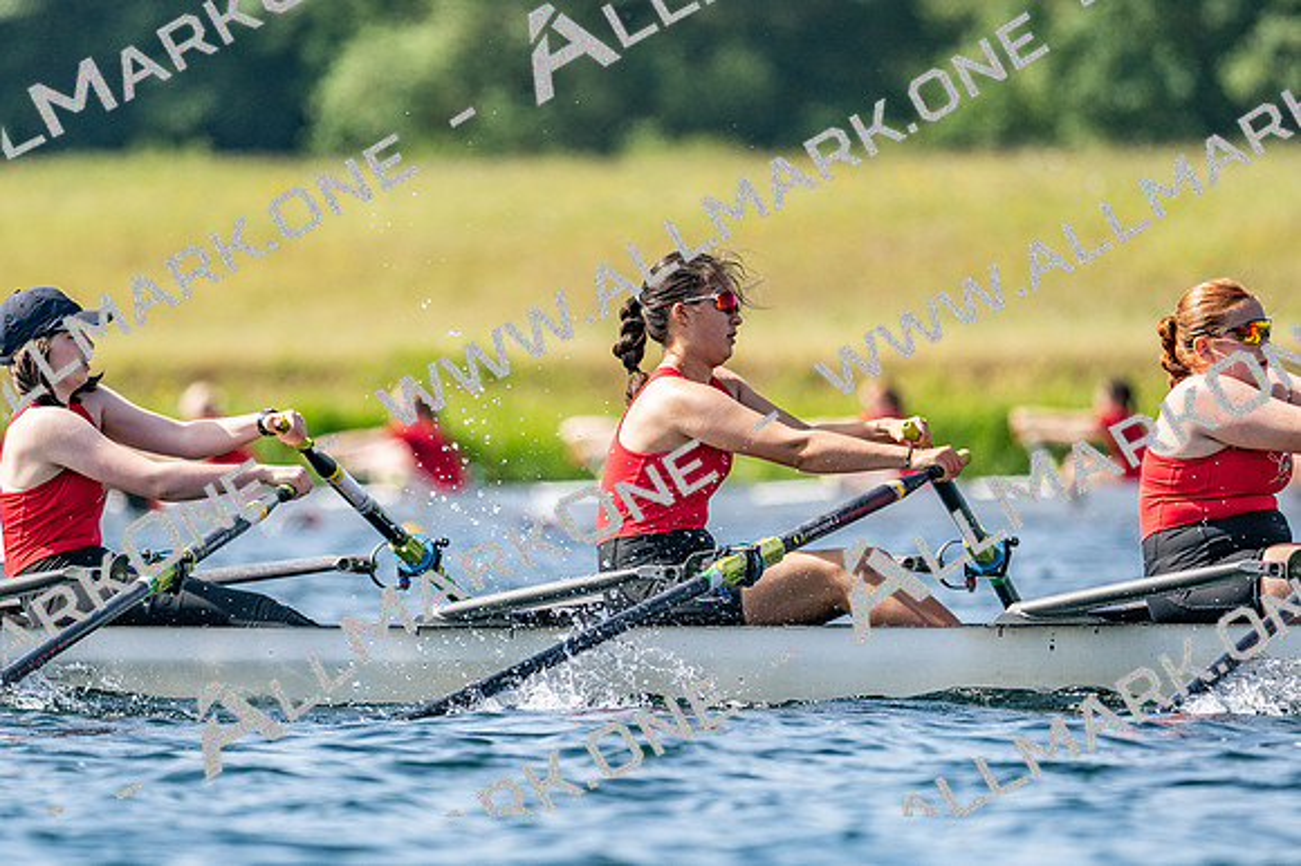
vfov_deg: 2.3
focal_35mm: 600
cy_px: 433
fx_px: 21670
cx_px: 650
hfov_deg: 3.4
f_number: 4.5
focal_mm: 400
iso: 280
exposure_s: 1/2500
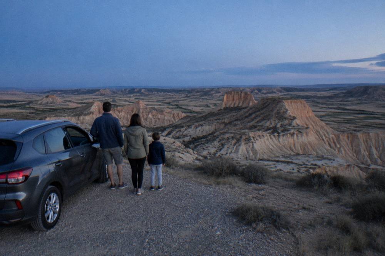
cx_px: 192
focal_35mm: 35
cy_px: 128
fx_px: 374
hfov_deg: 54.5
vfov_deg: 37.8
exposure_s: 1/50
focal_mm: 35
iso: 2000
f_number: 9
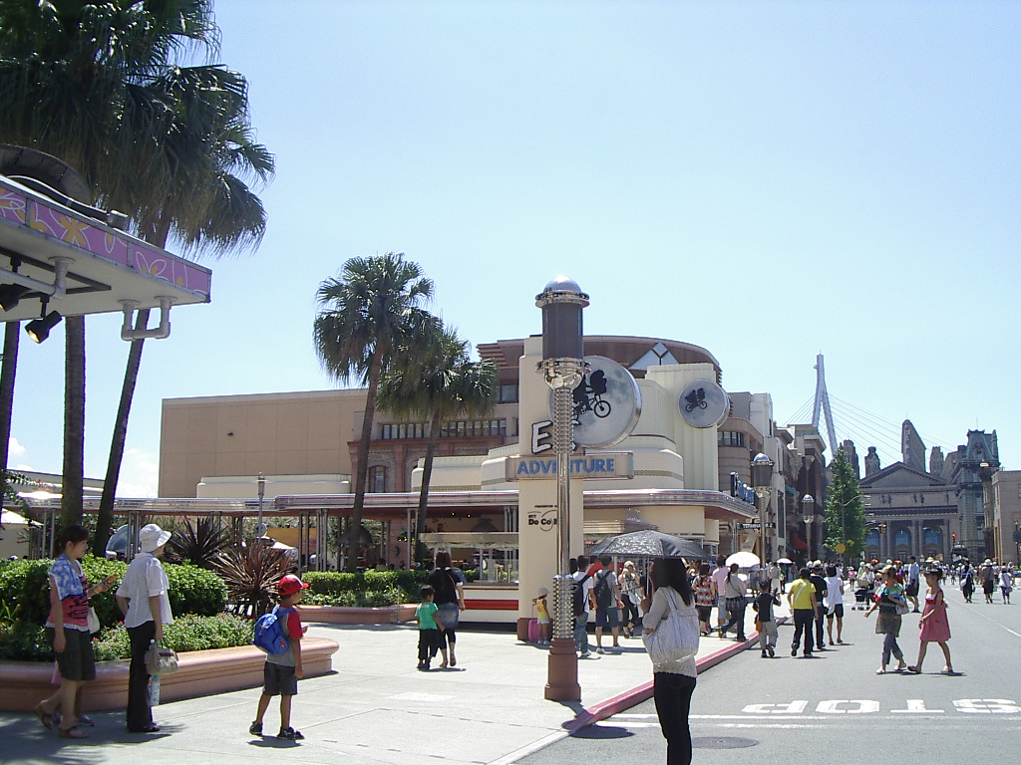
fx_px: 1121
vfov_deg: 37.7
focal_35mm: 38
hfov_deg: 49.0
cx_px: 510
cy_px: 382
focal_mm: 5.8
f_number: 4.8
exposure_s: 1/320
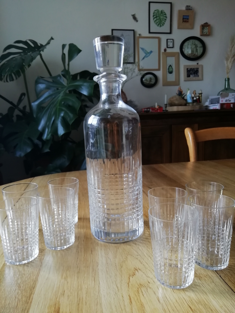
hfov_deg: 53.1
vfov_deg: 67.3
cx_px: 118
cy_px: 156
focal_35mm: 26
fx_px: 235
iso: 64
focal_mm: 3.21
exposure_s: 1/50
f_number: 2.2
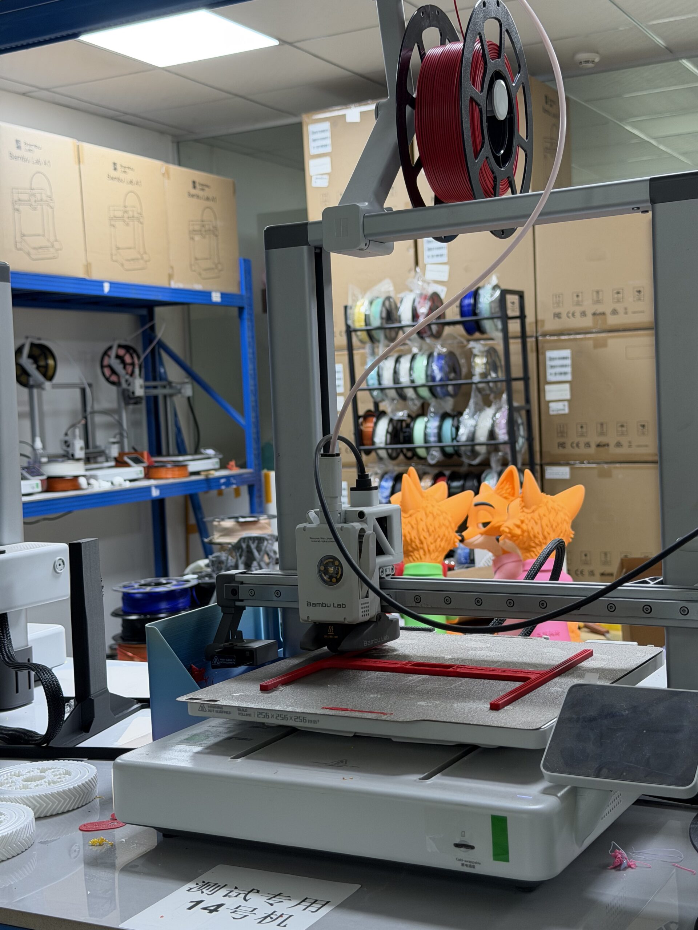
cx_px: 349
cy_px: 465
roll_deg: +2.8
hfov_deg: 30.3
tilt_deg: -3.1
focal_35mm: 48
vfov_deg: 39.7
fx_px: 1291
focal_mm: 6.76
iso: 80
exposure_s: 1/50
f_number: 1.78
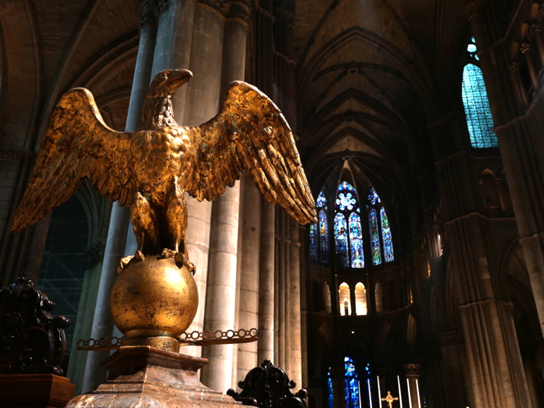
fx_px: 503
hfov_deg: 56.8
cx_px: 272
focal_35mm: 32
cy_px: 204
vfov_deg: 44.2
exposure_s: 1/8
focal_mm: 16
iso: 3200
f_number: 3.9
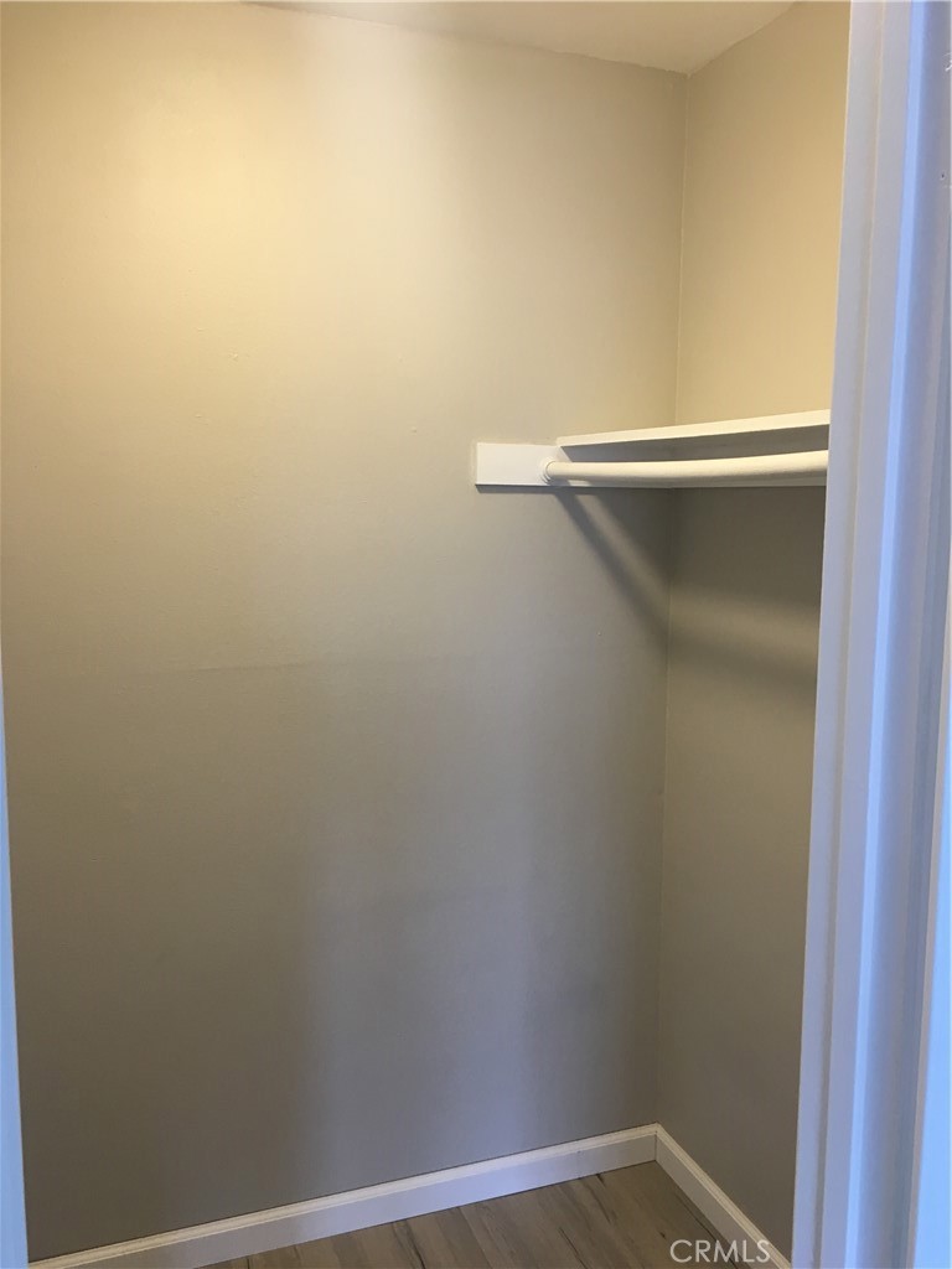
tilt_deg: -5.6
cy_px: 634
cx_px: 476
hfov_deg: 48.2
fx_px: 1063
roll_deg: +0.0
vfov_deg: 61.7
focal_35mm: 29
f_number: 2.2
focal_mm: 4.15
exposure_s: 1/30
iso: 64
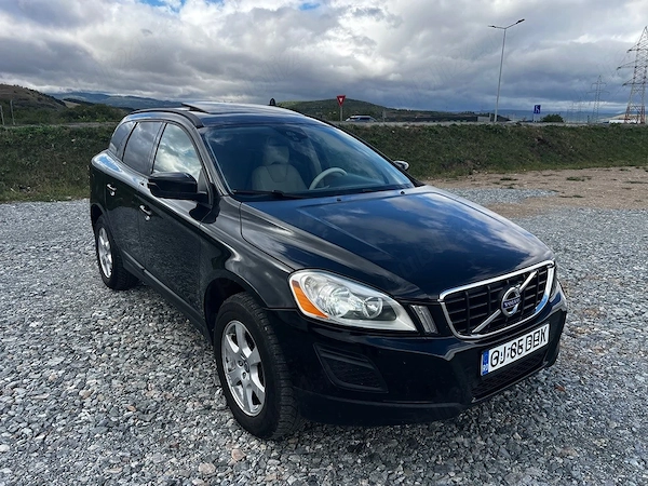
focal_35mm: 26
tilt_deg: -12.8
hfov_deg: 67.3
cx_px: 324
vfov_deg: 53.1
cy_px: 243
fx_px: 487
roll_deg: +0.4
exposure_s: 1/1511
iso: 50
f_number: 1.5
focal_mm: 5.7
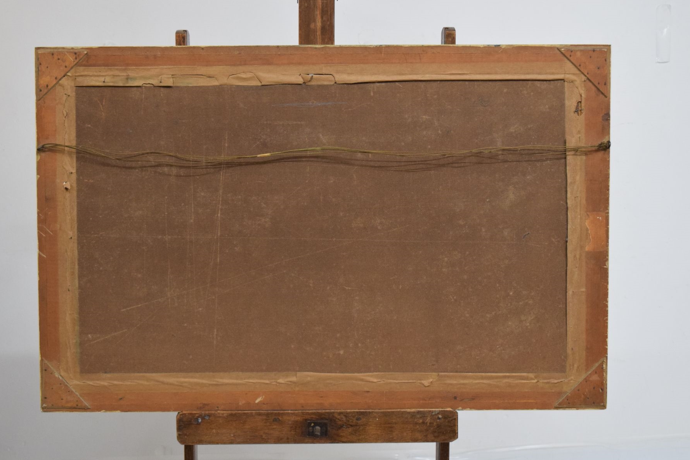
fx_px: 1035
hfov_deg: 36.9
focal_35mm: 54
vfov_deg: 25.0
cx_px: 319
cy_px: 213
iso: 1600
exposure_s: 1/125
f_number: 5.6
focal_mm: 32
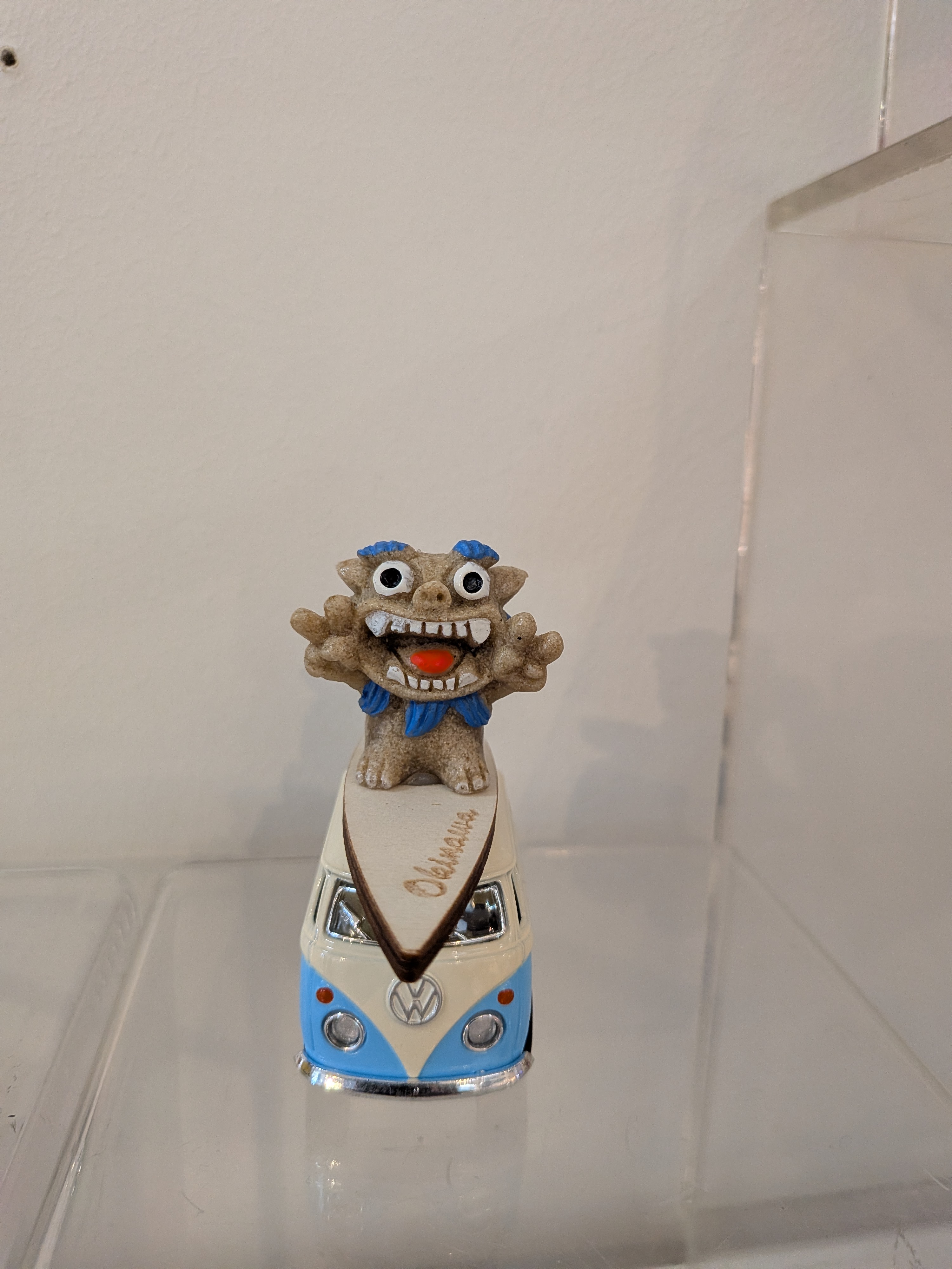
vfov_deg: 71.6
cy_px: 634
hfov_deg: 56.8
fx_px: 880
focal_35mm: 24
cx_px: 476
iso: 35
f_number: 1.7
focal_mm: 4.53
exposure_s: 1/120
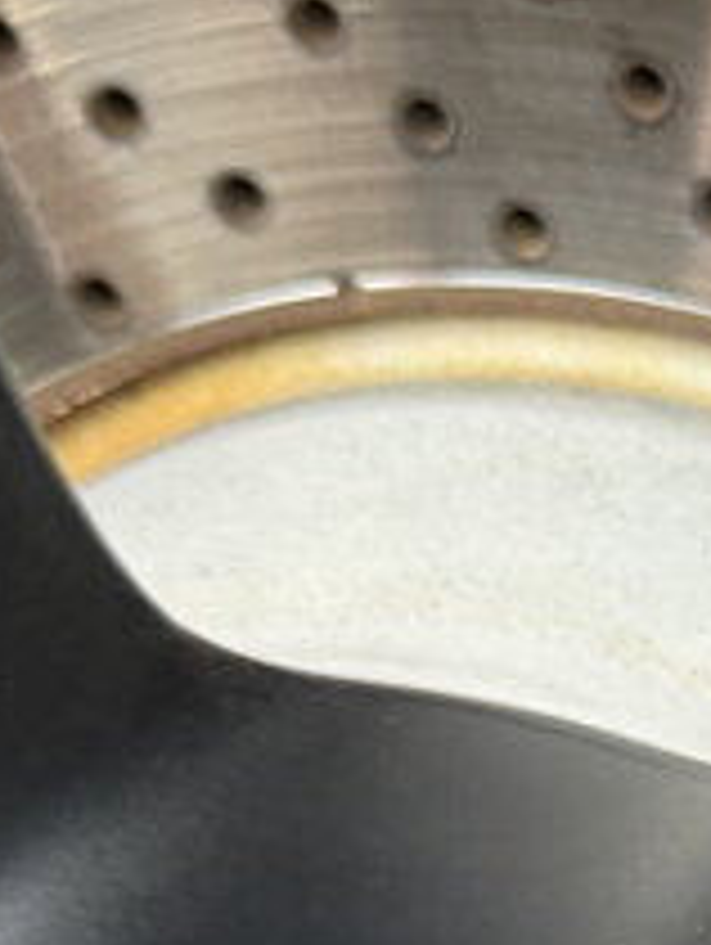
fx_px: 3198
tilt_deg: -36.1
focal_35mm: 117
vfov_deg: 15.9
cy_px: 1251
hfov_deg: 11.1
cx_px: 1598
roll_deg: +1.9
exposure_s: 1/121
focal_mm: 6.76
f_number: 1.78
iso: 125
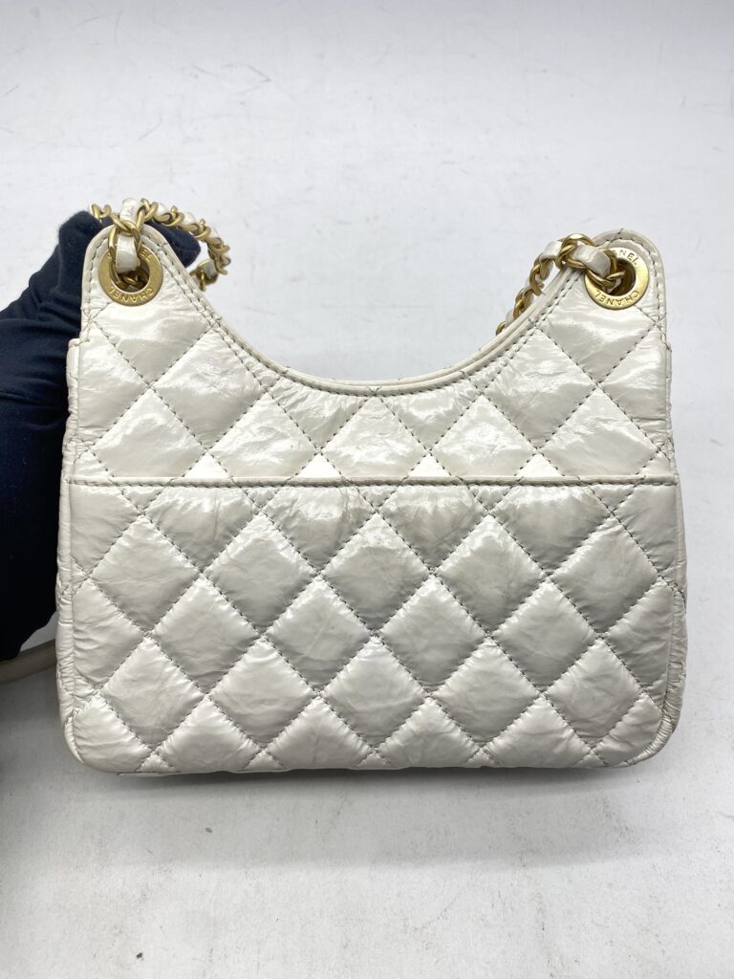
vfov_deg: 67.3
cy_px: 490
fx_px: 735
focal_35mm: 26
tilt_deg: -53.8
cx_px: 367
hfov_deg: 53.1
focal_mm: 4.25
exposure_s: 1/100
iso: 40
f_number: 1.8
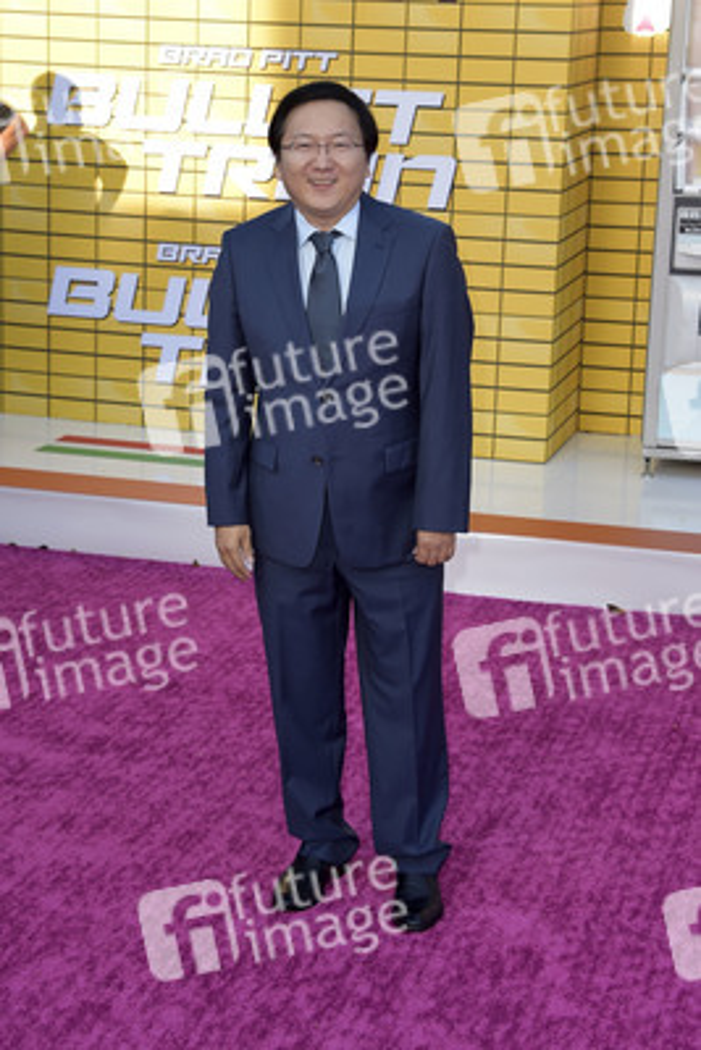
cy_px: 525
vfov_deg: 41.1
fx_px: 1401
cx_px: 350
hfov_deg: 28.1
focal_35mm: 48
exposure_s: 1/250
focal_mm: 48
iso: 640
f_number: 7.1
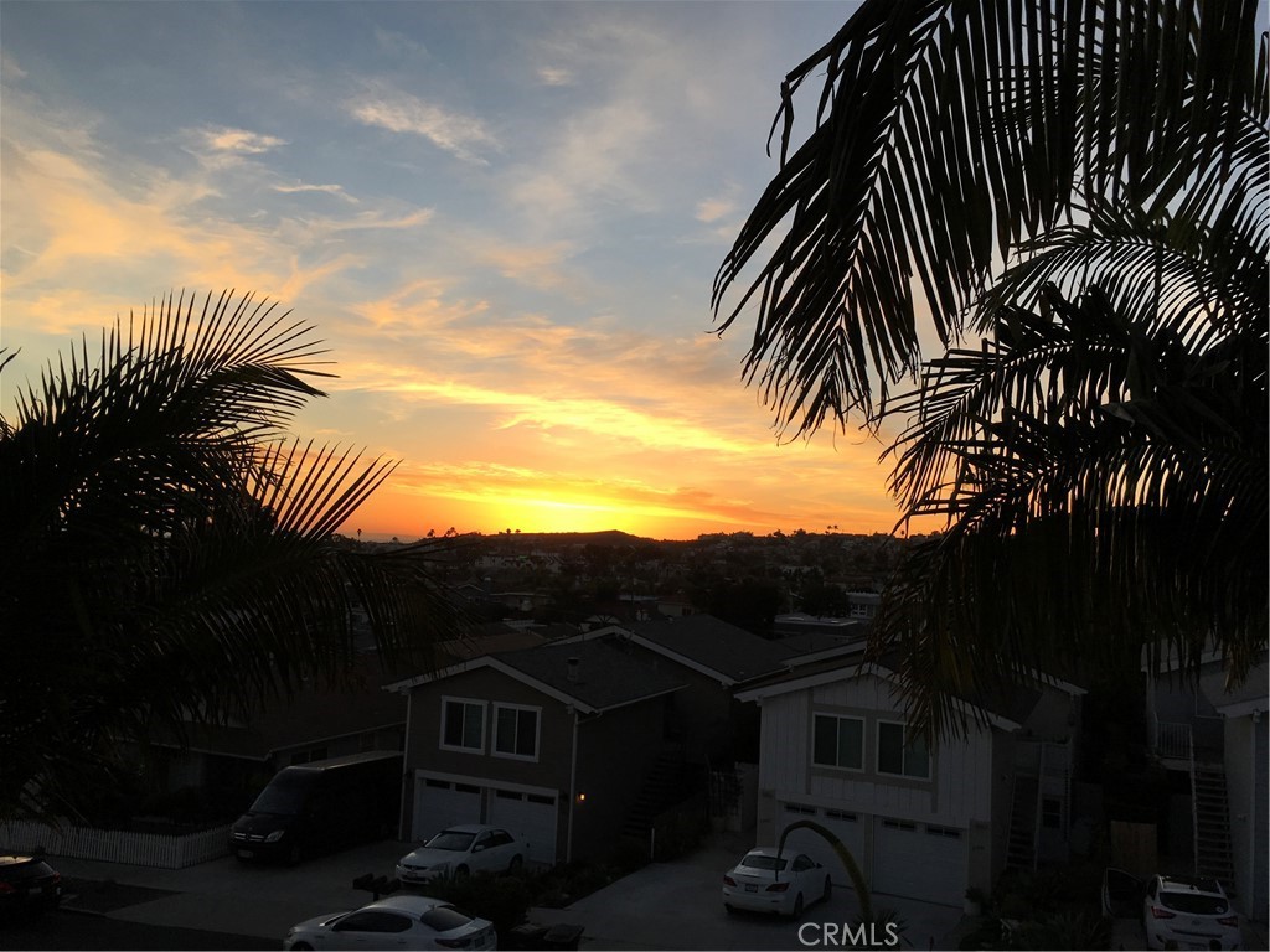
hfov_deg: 61.7
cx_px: 635
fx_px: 1064
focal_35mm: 29
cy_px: 476
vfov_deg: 48.2
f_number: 2.2
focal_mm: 4.15
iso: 25
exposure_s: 1/460
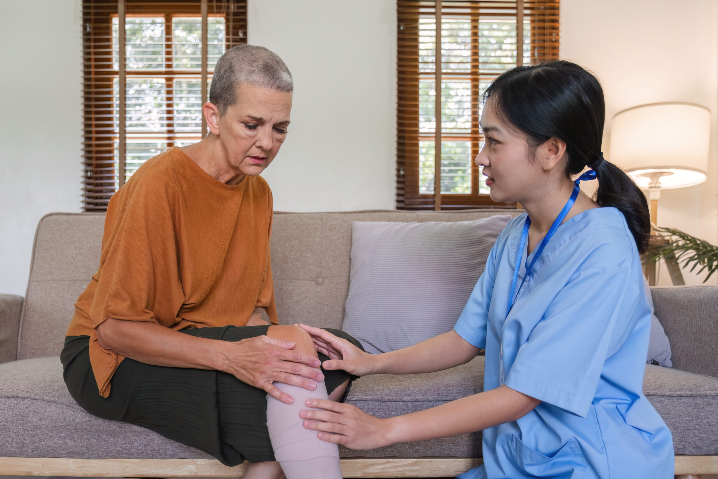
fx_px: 618
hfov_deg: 60.3
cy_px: 240
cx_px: 359
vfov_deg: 42.3
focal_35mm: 31
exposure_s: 1/160
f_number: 2.8
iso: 500
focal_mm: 20.6
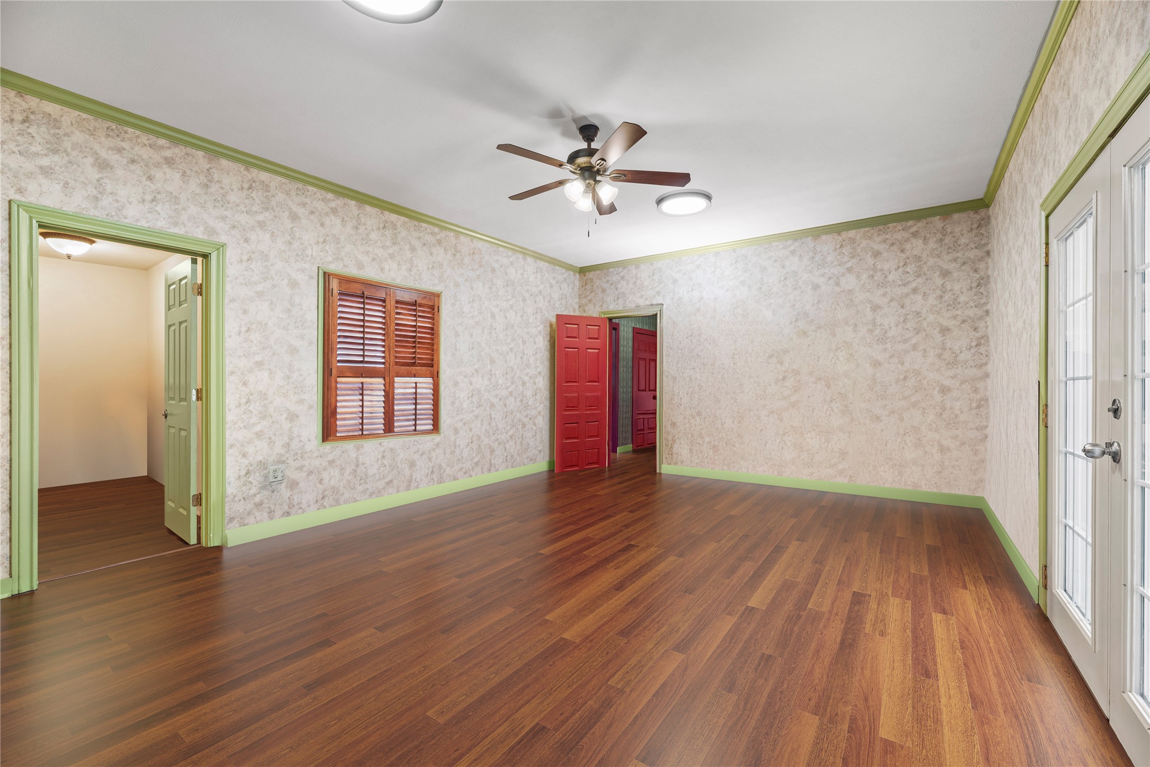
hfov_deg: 104.2
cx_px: 575
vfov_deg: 81.2
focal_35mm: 14
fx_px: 447
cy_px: 384
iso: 800
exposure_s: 1/1.67
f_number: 8
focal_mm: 14
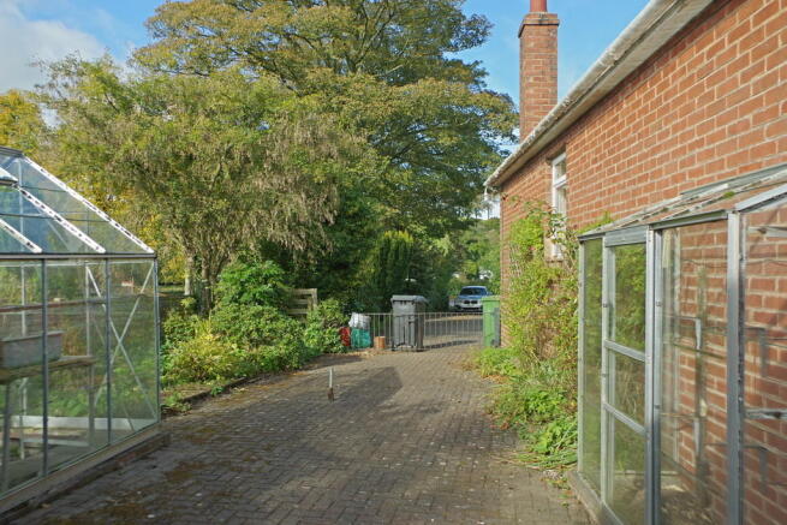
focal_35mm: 27
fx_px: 590
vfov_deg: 48.0
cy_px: 262
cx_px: 394
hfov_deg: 67.4
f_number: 5
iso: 100
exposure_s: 1/250
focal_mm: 18
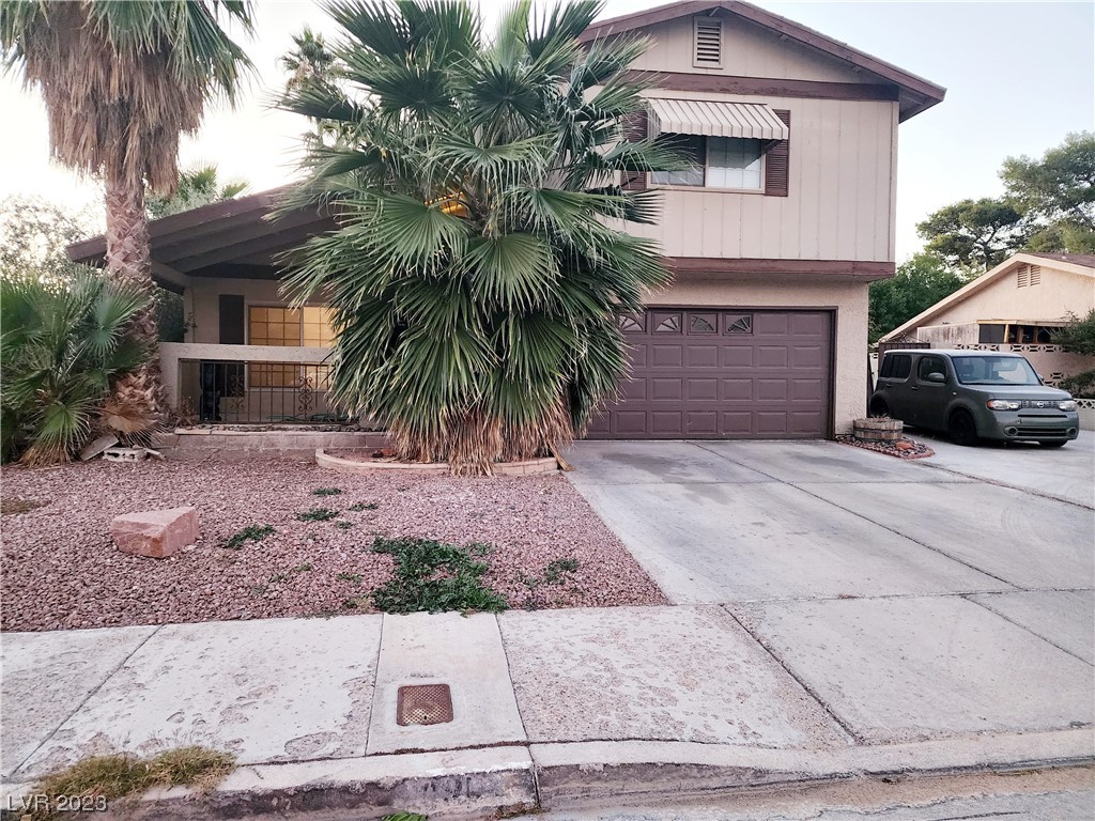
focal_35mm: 23
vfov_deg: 58.9
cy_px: 410
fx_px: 728
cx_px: 548
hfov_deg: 73.9
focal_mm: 6.4
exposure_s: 1/120
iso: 800
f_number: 1.8
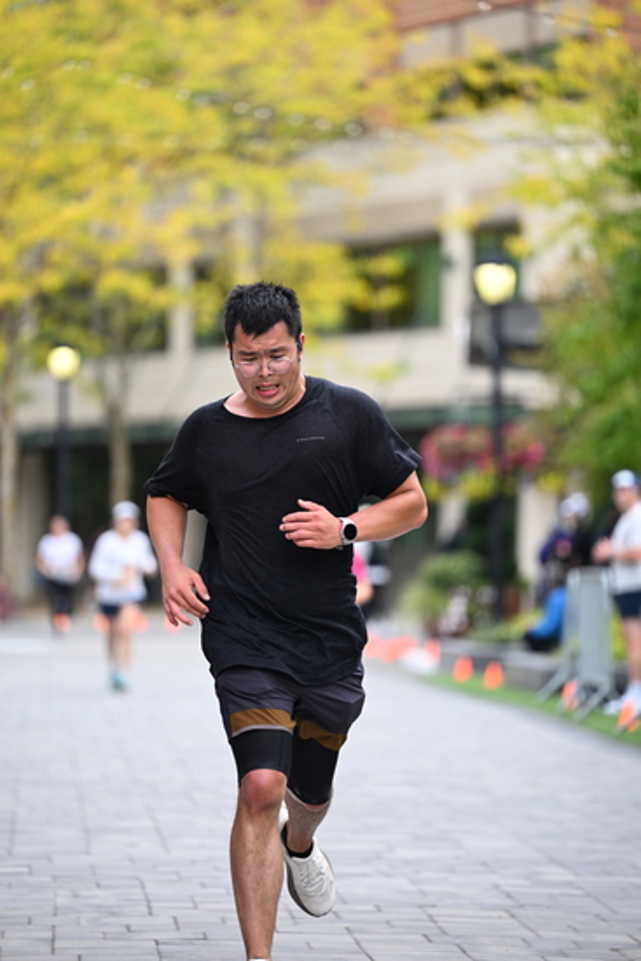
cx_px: 320
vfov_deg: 11.7
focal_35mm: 175
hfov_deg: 7.9
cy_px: 480
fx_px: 4671
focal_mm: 175
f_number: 2.8
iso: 640
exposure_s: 1/1600
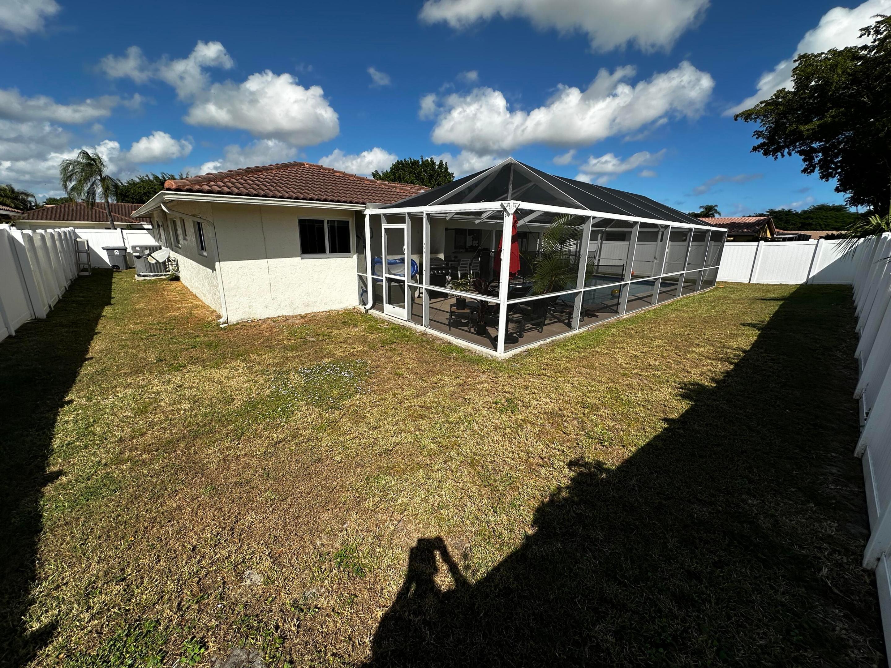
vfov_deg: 85.7
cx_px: 446
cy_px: 334
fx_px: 360
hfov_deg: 102.1
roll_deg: -1.1
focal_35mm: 14
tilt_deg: -14.7
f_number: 2.2
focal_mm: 2.22
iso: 50
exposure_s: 1/2959
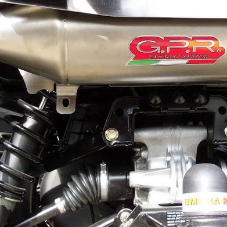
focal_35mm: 56
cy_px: 87
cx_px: 129
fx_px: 415
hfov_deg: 30.5
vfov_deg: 30.4
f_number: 3.3
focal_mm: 5.6
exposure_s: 1/90
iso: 80
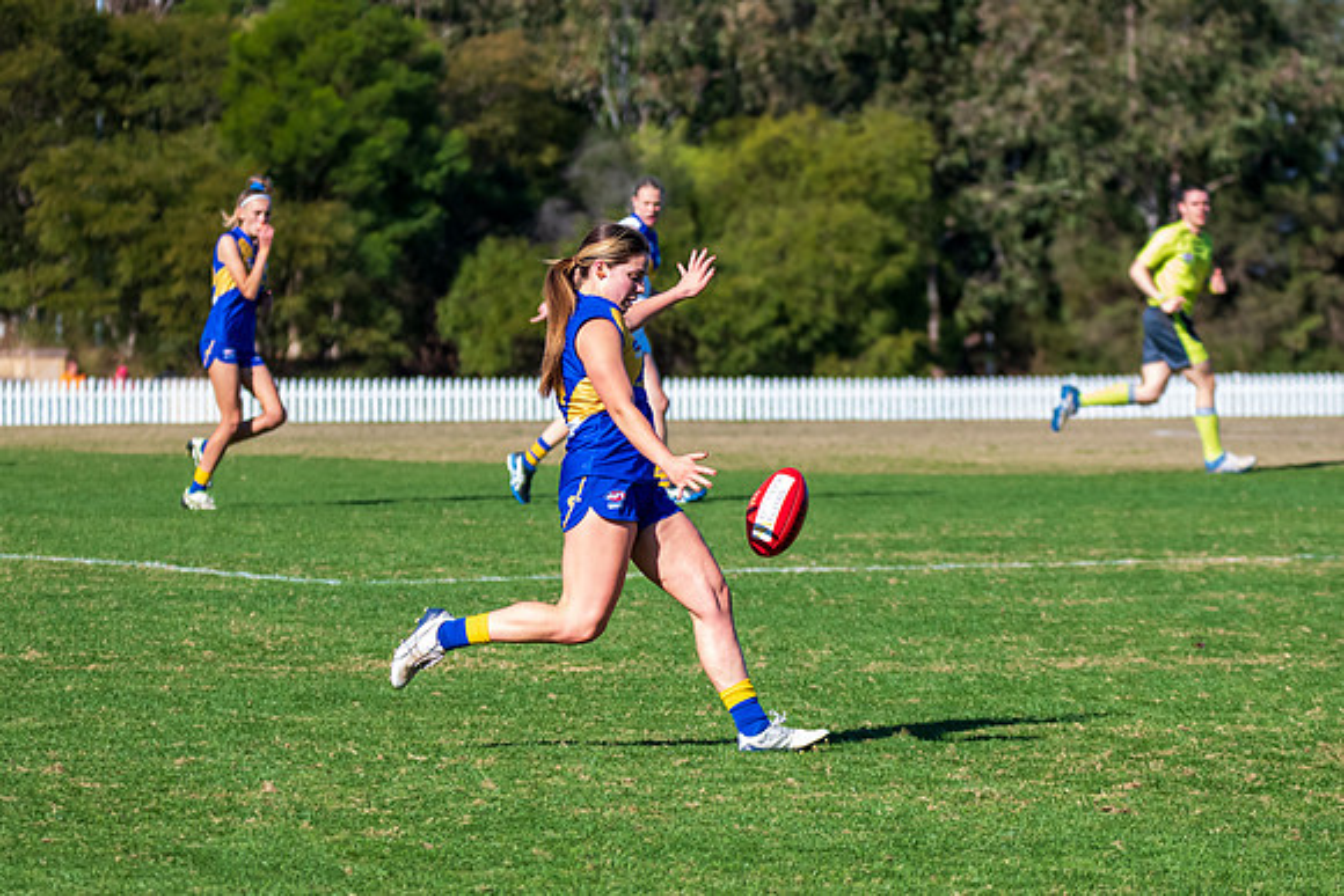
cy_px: 462
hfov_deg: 7.7
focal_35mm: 268
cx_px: 760
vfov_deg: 5.1
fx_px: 10012
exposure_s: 1/2000
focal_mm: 170
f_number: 6.3
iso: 800
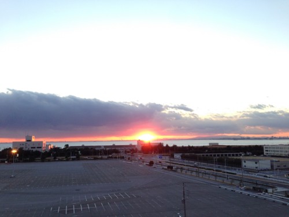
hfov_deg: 55.4
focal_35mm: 33
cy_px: 108
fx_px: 276
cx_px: 144
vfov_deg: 42.9
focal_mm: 4.12
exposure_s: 1/120
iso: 80
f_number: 2.4
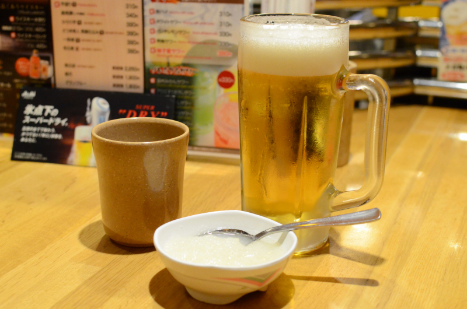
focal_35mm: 52
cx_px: 234
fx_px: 680
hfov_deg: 37.9
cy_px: 154
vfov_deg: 25.6
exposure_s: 1/80
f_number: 4
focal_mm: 35
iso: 2000
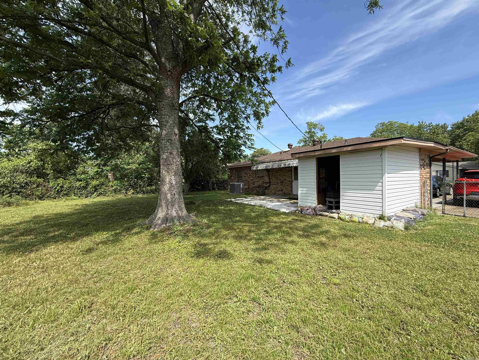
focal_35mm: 14
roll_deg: +0.9
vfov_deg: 85.7
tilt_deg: -0.3
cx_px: 240
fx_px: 194
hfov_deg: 102.1
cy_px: 180
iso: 50
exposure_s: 1/709
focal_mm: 2.22
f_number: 2.2
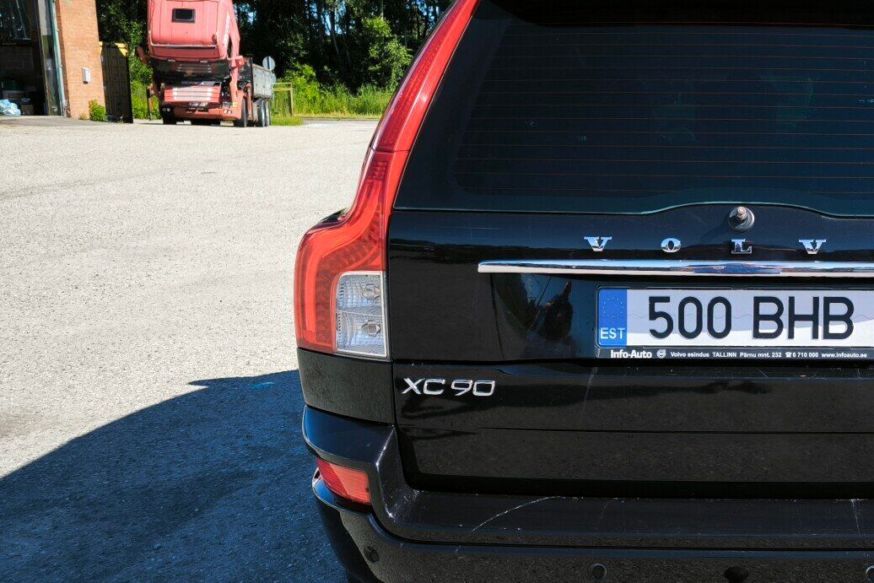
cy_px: 304
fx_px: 1141
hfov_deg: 39.6
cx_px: 741
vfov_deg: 28.7
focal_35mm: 47
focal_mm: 6.92
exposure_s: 1/832
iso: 50
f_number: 1.9
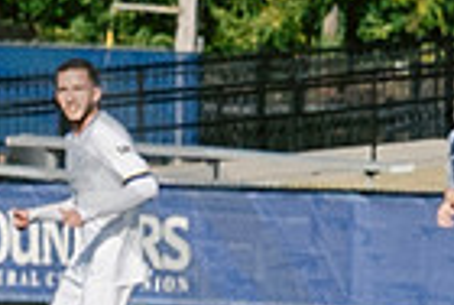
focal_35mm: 1193
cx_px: 447
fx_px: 15077
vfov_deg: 1.2
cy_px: 280
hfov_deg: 1.7
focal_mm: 70
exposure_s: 1/4000
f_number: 5.6
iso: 640
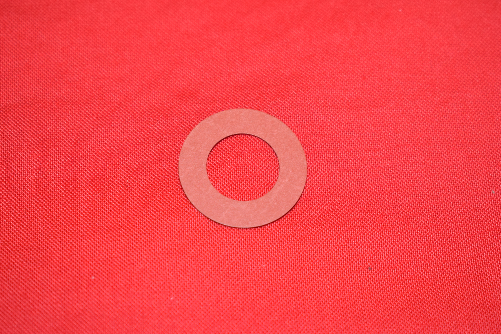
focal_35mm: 82
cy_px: 167
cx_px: 250
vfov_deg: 16.6
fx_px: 1148
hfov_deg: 24.6
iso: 800
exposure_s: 1/160
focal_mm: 55
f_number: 5.6
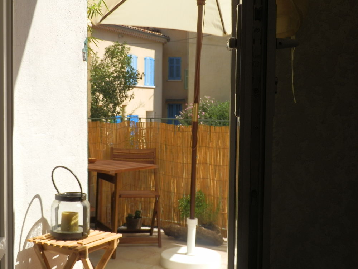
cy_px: 134
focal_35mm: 47
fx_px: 486
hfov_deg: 40.4
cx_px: 179
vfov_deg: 30.9
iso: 80
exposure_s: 1/640
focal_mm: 8.44
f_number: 3.7
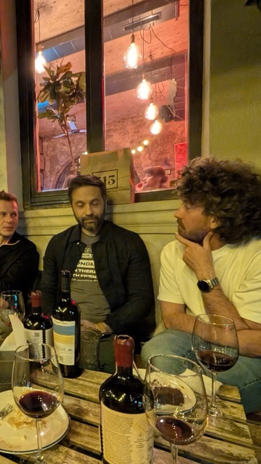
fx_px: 271
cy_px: 247
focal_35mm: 22
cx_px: 16
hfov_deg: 45.6
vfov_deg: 81.1
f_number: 2.2
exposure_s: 1/25
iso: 575
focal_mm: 1.54
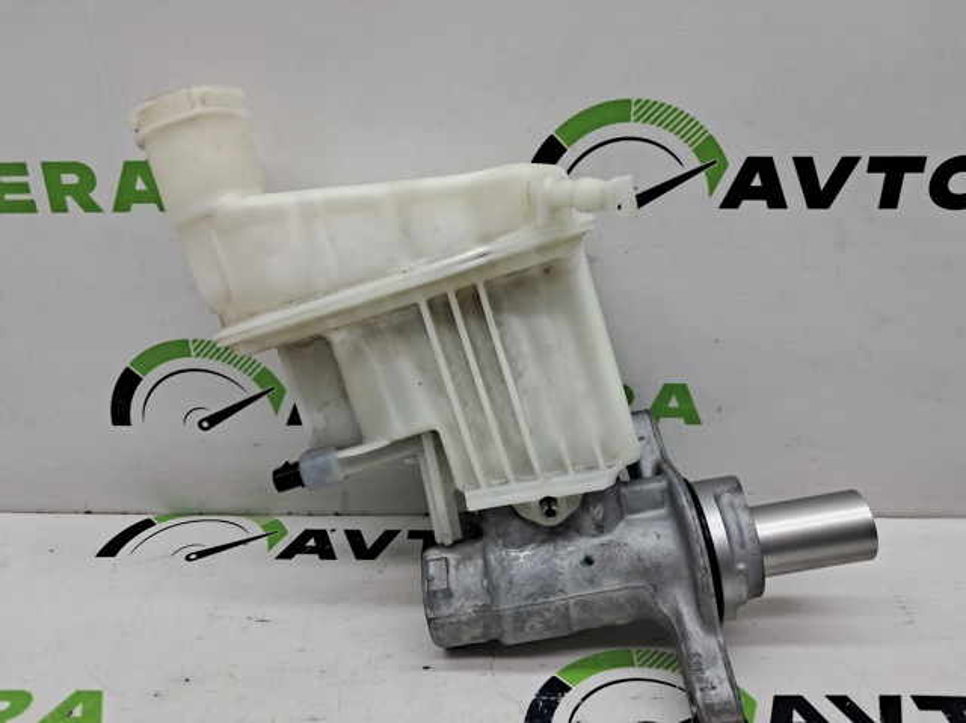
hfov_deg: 65.4
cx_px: 483
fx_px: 753
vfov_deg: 51.3
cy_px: 362
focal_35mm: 27
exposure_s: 1/100
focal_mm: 4
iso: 50
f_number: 1.8
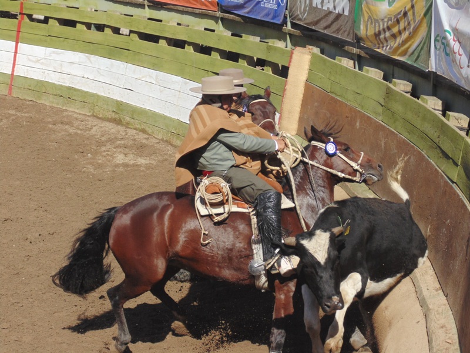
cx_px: 235
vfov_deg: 15.1
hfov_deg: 20.0
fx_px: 1331
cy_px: 176
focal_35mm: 98
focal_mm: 17.5
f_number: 4.6
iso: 80
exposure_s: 1/800
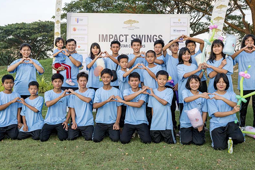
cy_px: 69
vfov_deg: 37.7
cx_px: 129
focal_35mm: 35
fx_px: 248
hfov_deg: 54.4
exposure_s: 1/250
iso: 640
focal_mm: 29
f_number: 7.1
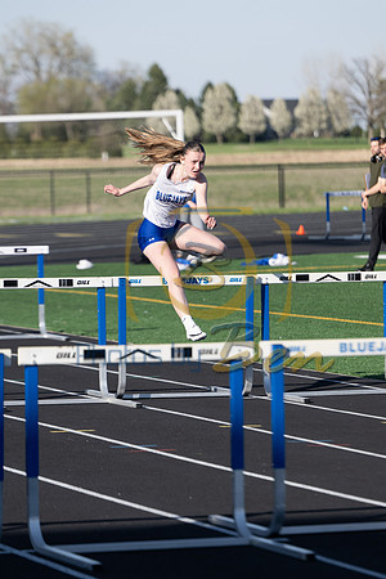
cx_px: 193
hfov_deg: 6.5
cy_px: 290
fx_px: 3377
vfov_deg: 9.8
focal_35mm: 210
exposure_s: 1/1250
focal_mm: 140
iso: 100
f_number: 3.2
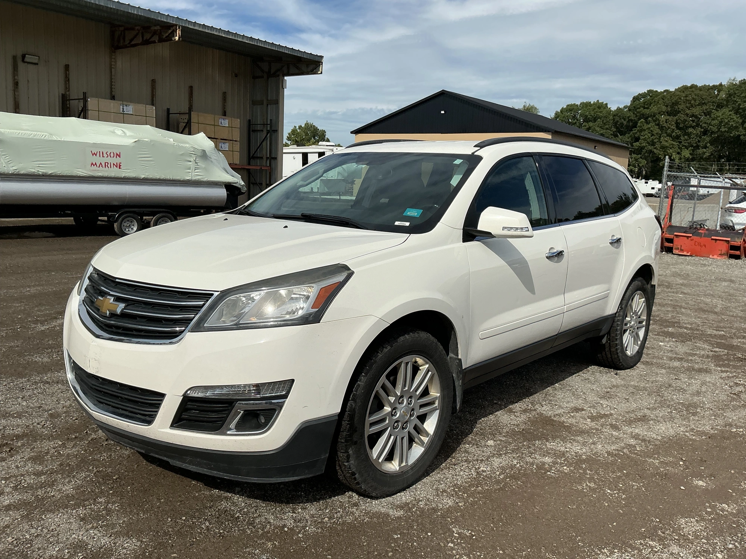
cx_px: 373
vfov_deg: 49.7
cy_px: 280
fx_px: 603
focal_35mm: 28
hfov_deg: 63.4
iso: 25
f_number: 1.8
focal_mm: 3
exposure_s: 1/3788
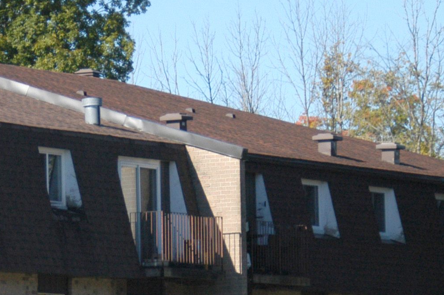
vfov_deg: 4.1
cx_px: 66
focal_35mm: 338
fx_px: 4159
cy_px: 388
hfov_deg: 6.1
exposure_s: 1/1600
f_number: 5.6
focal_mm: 75
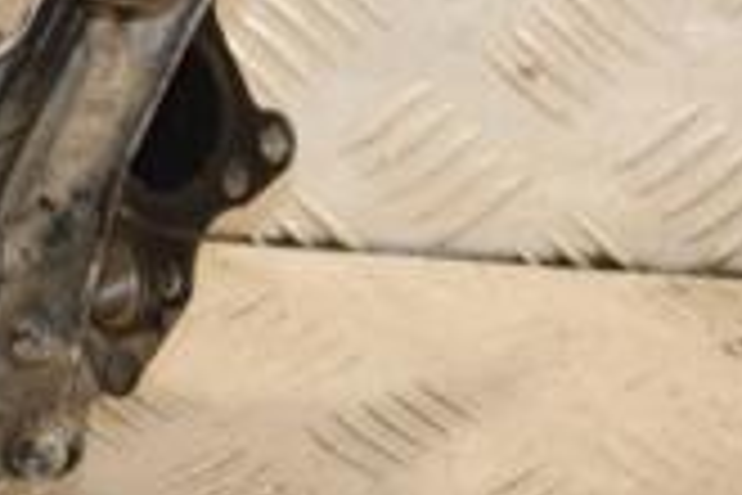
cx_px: -256
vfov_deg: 5.0
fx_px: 5626
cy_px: 176
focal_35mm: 273
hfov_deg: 7.5
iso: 800
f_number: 6.3
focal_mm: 50
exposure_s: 1/200
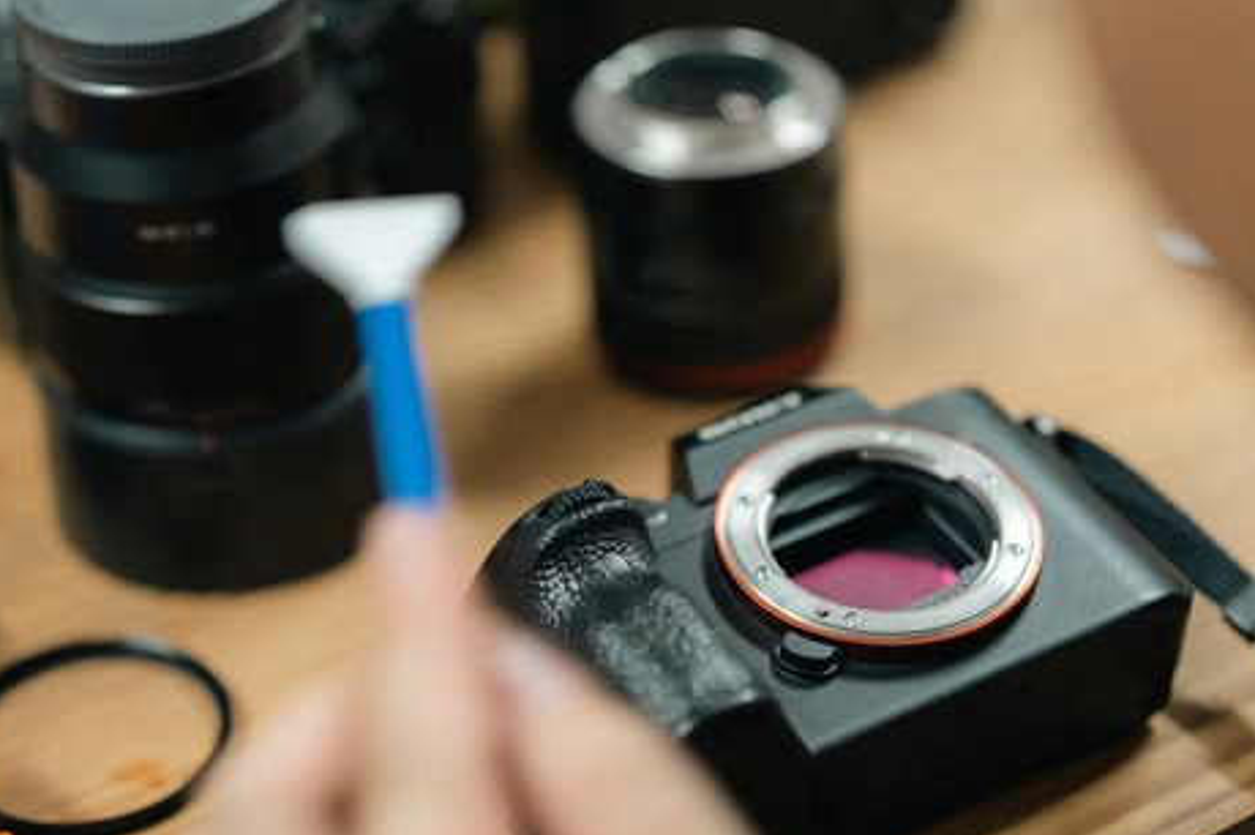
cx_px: 584
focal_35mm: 87
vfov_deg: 15.7
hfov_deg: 23.4
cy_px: 547
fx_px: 3031
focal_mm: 50
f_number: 1.4
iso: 500
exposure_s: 1/125
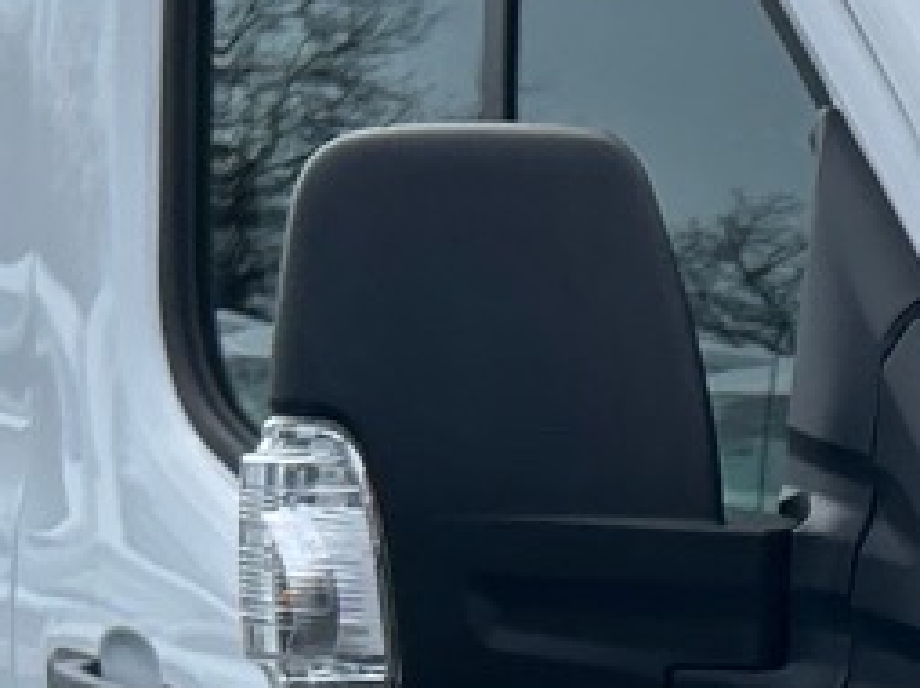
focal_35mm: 164
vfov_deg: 8.9
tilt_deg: -5.6
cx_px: 1670
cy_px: 967
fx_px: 4355
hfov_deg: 11.2
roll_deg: -1.2
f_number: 1.5
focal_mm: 5.7
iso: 50
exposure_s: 1/4274
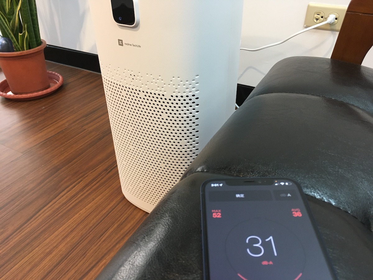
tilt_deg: -34.2
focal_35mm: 29
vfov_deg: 48.2
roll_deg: +0.6
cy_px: 140
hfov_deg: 61.7
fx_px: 312
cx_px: 186
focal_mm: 4.15
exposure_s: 1/30
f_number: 2.2
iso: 125
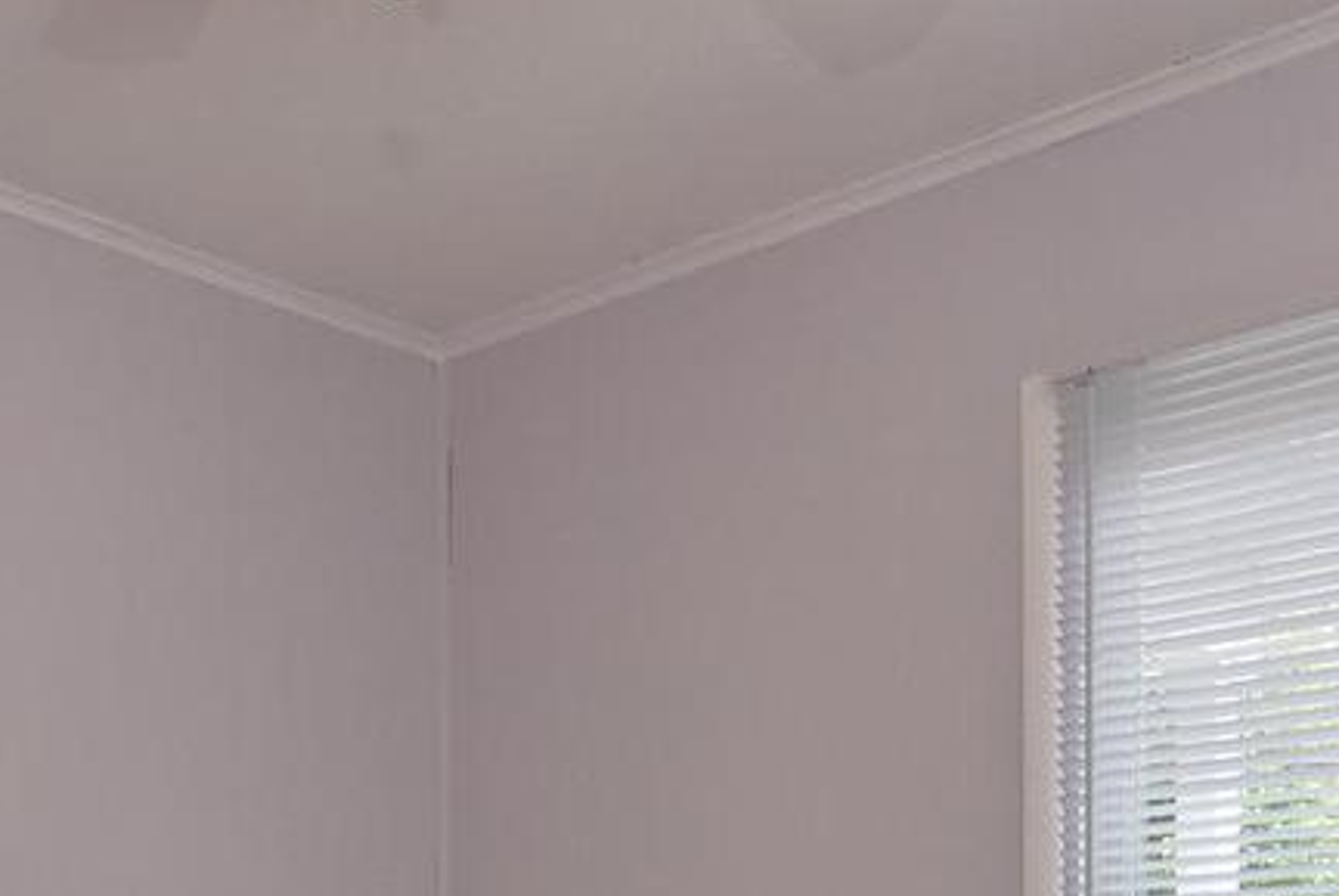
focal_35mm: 60
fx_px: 2234
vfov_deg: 20.2
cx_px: 793
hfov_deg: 33.3
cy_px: 1262
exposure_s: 1/200
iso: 800
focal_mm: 12
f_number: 9
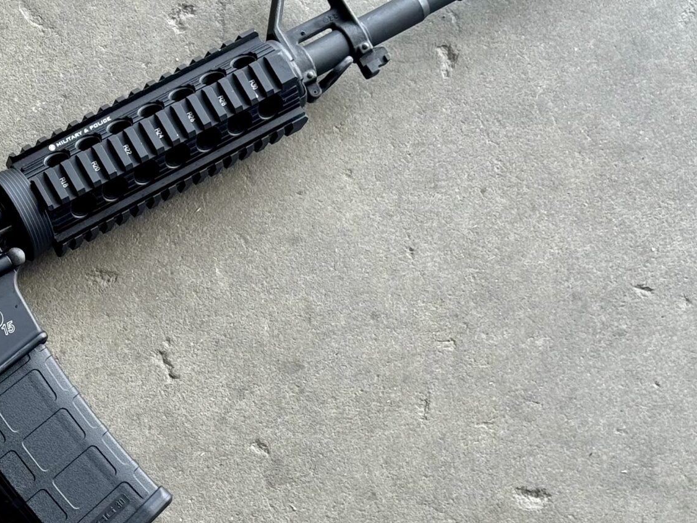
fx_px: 2195
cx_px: -53
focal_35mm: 109
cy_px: 316
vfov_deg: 13.6
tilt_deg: -76.9
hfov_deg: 17.5
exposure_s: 1/309
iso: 64
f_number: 1.78
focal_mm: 6.76
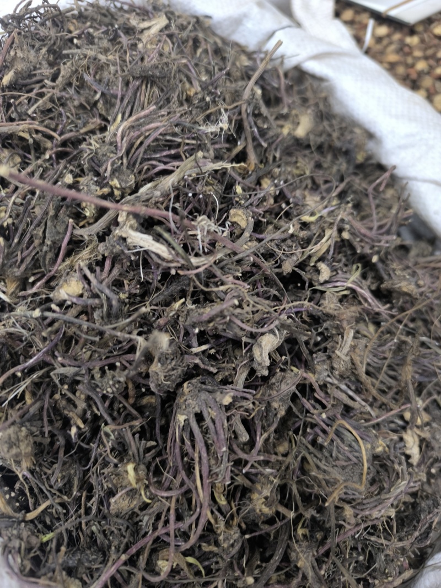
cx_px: 220
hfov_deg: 58.9
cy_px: 294
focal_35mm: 23
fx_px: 391
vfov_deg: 73.9
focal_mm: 6.14
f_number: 1.65
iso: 1000
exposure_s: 1/25
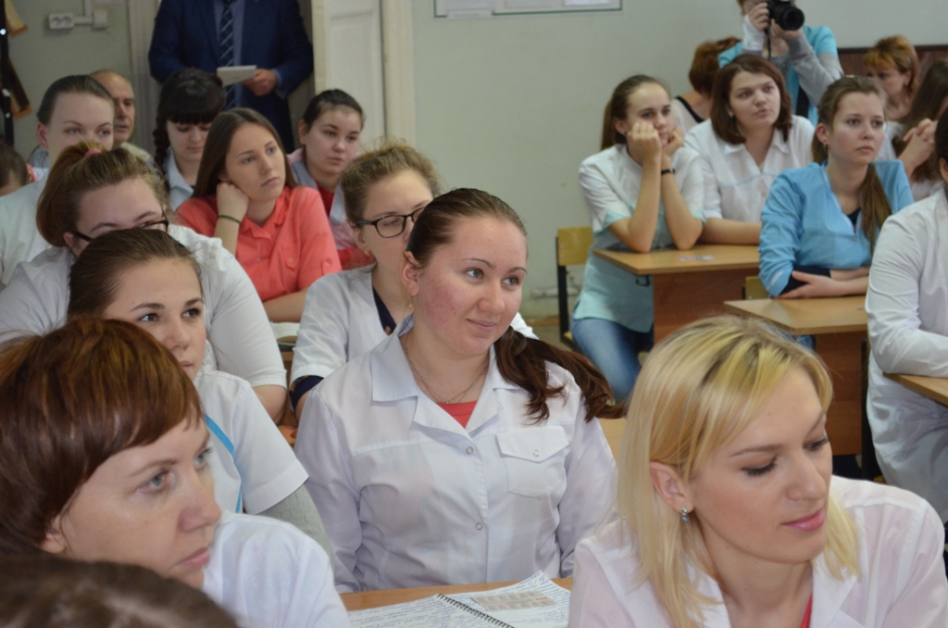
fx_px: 2168
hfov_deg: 24.7
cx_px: 474
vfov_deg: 16.5
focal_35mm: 82
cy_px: 314
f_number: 5.6
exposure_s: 1/60
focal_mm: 55
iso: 1400
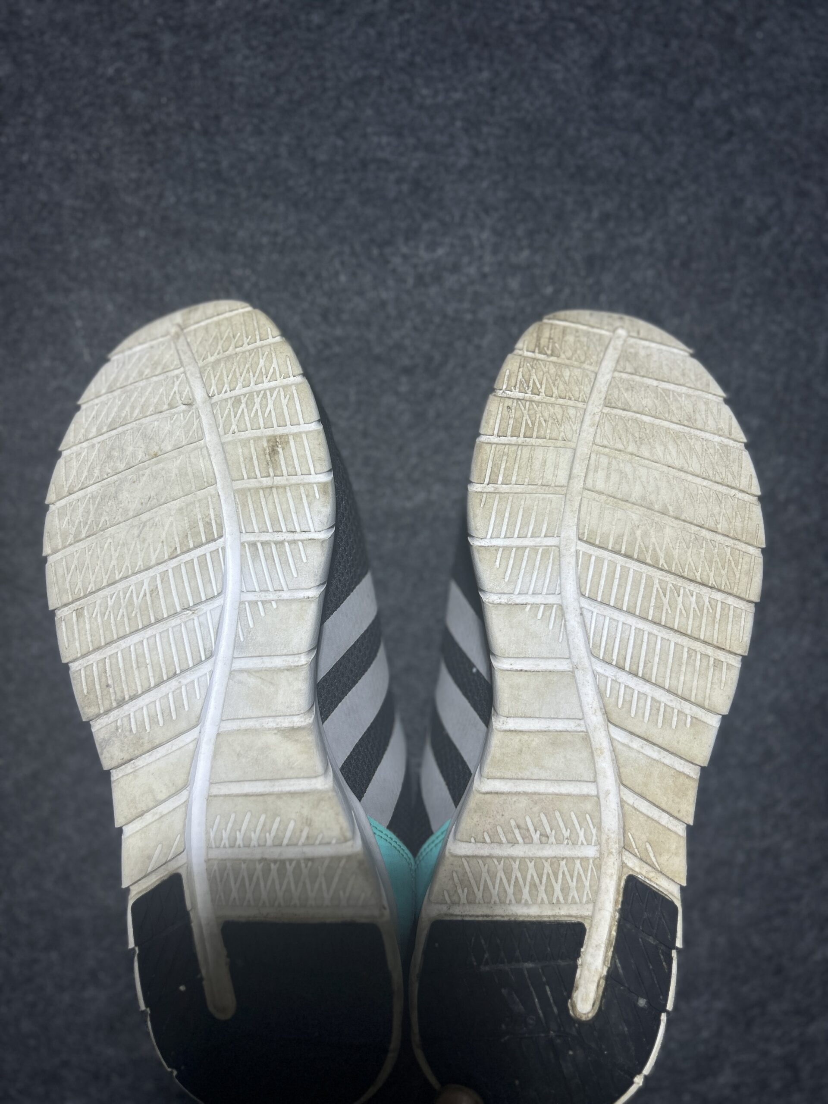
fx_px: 829
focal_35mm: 26
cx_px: 414
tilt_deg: -68.8
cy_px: 552
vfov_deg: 67.3
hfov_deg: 53.1
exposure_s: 1/100
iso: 32
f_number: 1.5
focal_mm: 5.7
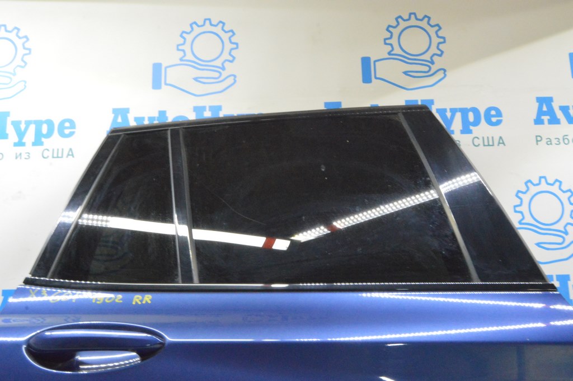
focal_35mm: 36
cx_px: 286
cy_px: 190
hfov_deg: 53.2
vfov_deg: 36.8
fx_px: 573
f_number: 20
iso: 6400
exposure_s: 1/13
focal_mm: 24
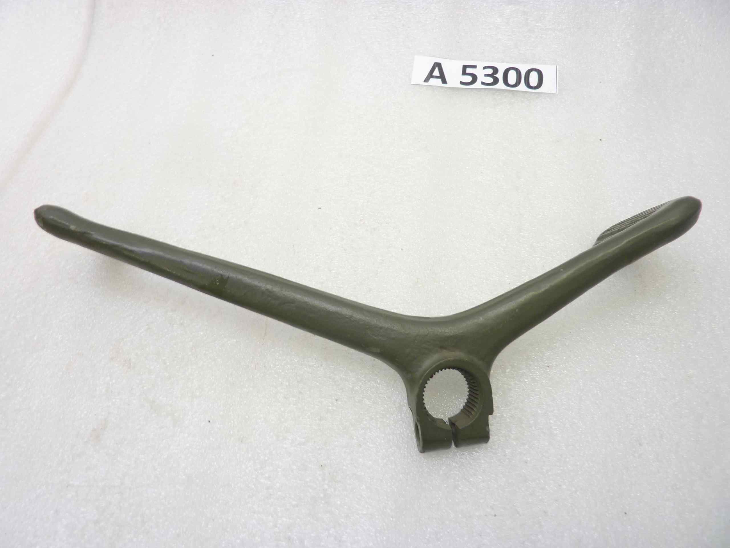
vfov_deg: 54.9
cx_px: 365
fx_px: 527
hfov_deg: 69.4
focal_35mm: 25
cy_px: 274
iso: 80
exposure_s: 1/15
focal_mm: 4.1
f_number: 3.3
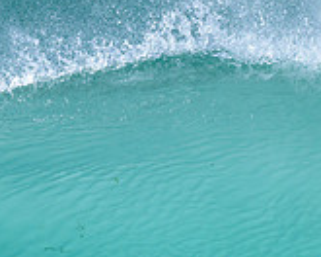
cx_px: 275
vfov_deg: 0.5
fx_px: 30325
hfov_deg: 0.6
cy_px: 302
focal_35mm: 3192
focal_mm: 800
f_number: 6.3
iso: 360
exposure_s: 1/2000
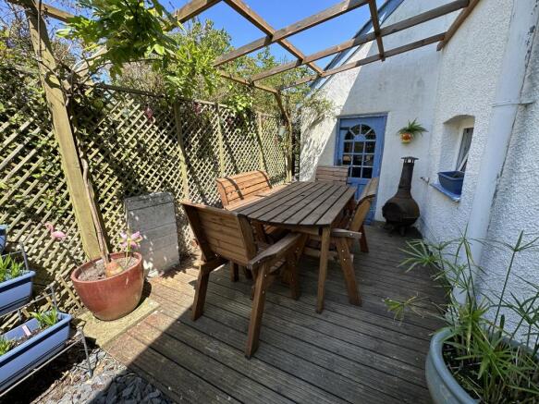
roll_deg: +0.6
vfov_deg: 85.7
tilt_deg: -16.1
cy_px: 202
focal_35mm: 14
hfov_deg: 102.1
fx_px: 218
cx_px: 270
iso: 40
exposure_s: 1/491
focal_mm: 2.22
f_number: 2.2
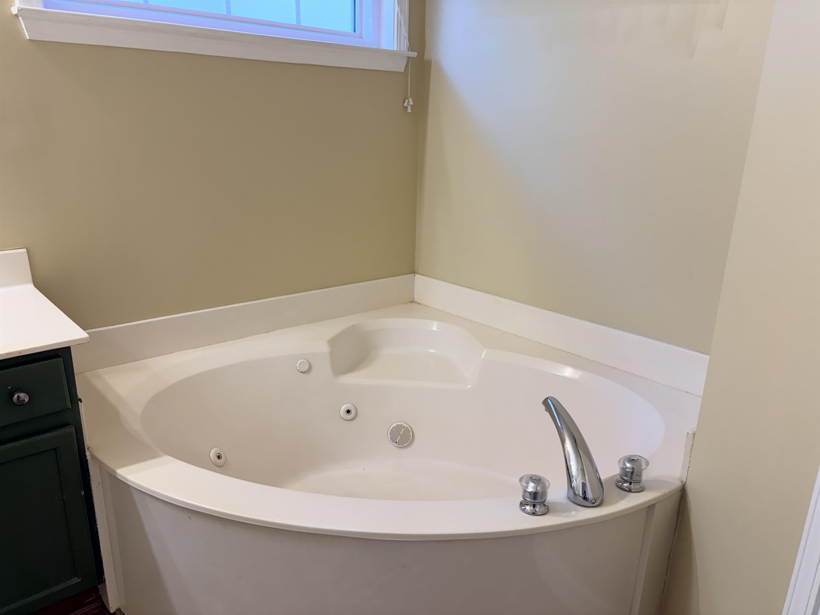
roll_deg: -1.6
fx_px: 616
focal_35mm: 26
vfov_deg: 53.1
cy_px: 308
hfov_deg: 67.3
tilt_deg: -16.8
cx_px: 410
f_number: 1.6
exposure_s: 1/120
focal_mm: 5.96
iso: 125
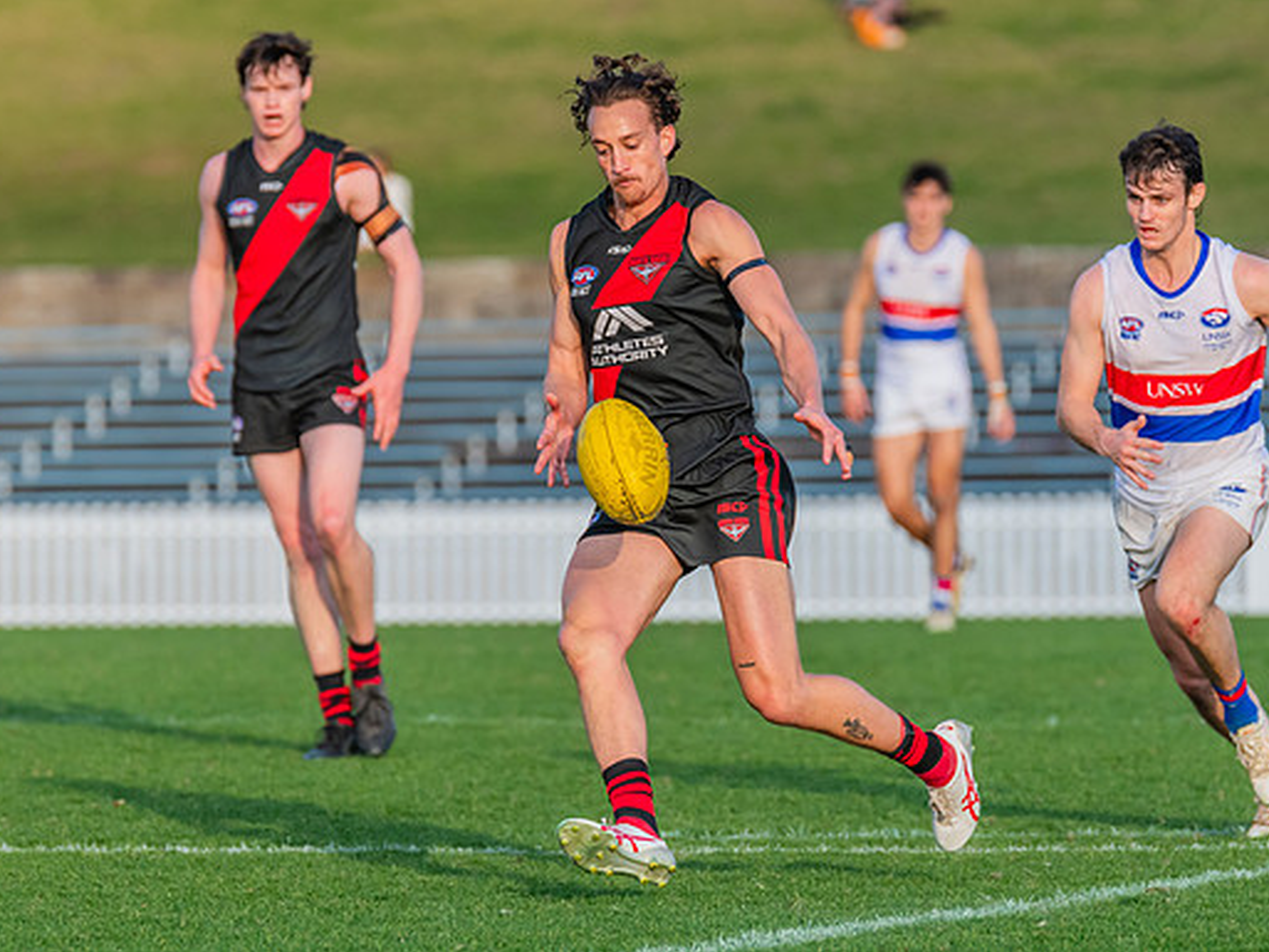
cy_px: 392
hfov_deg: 4.1
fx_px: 17601
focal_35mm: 480
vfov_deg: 3.1
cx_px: 677
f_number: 6.3
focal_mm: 330
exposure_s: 1/1250
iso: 800
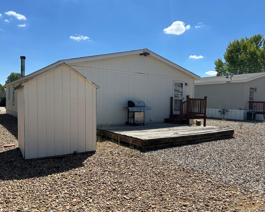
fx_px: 220
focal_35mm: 28
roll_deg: -1.0
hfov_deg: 62.2
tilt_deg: -1.1
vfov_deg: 51.5
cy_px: 104
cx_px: 127
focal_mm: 5.7
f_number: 1.5
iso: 50
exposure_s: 1/5587
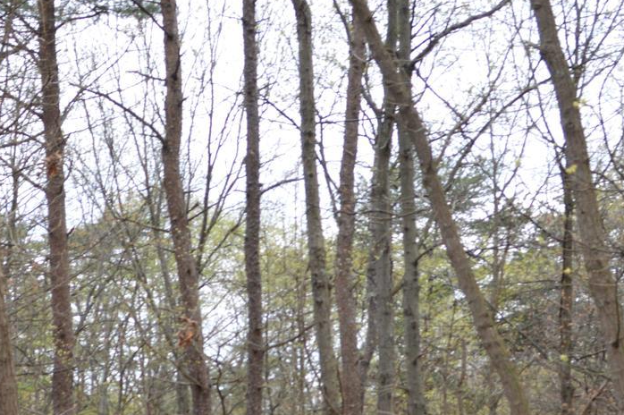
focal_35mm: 88
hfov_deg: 23.1
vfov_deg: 15.2
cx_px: 261
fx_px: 1524
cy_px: 425
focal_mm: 20
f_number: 5.6
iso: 360
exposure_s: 1/125
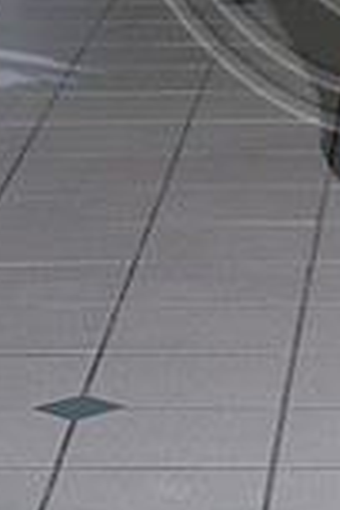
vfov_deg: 7.5
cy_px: -190
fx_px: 3825
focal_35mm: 270
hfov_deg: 5.1
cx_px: 447
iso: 1000
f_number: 6.3
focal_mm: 92
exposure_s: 1/160
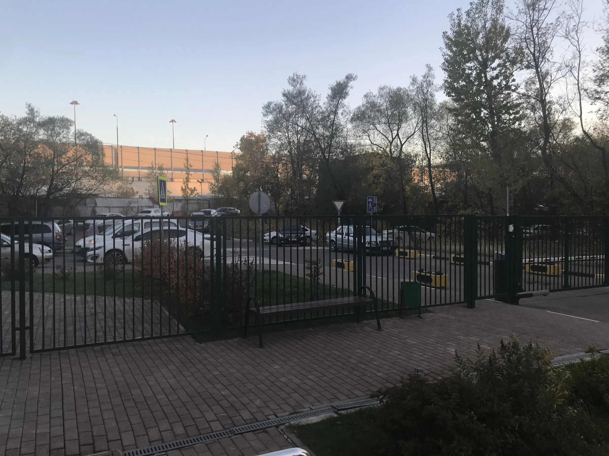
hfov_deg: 63.4
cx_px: 304
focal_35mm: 28
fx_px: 493
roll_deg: -1.5
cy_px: 228
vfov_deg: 49.7
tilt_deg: -0.2
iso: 20
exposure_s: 1/208
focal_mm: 3.99
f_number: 1.8
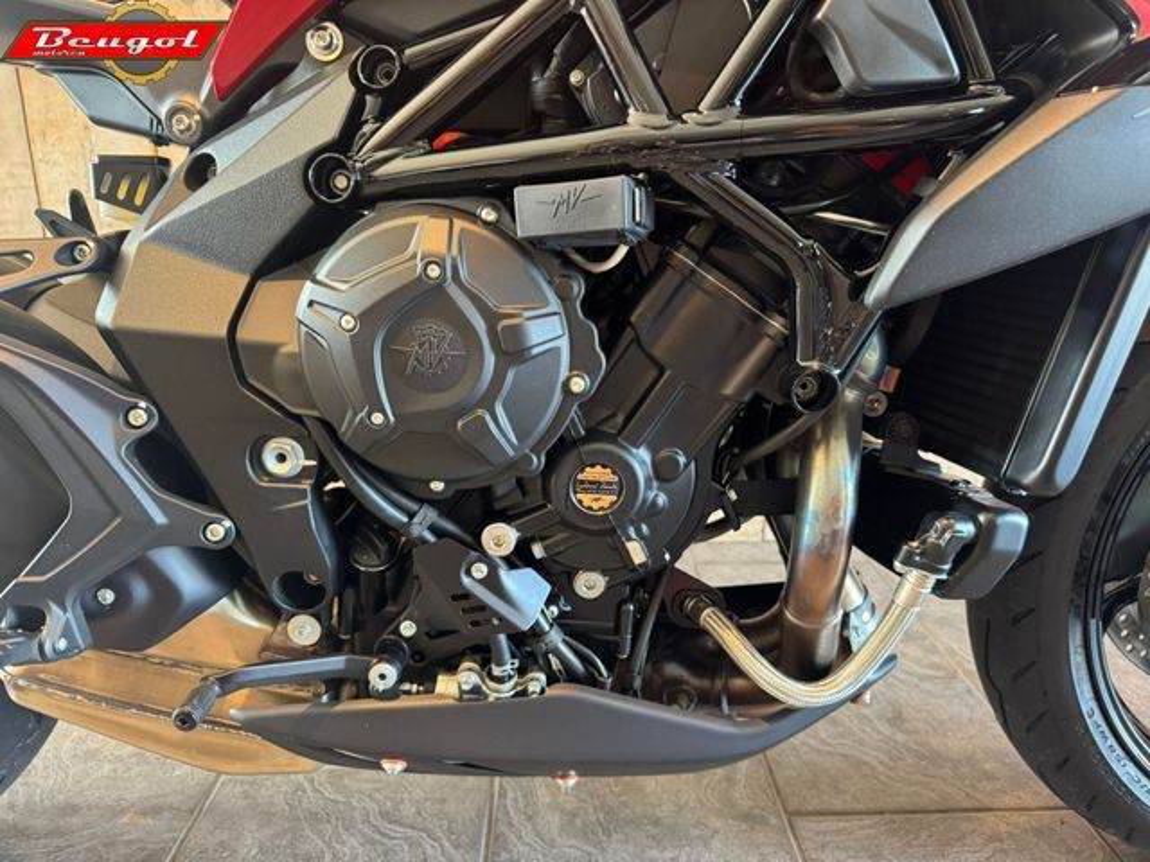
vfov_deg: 56.8
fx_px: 797
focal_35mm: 24
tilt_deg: -15.8
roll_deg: +1.0
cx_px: 575
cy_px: 431
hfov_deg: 71.6
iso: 500
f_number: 1.78
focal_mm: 6.76
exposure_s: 1/50
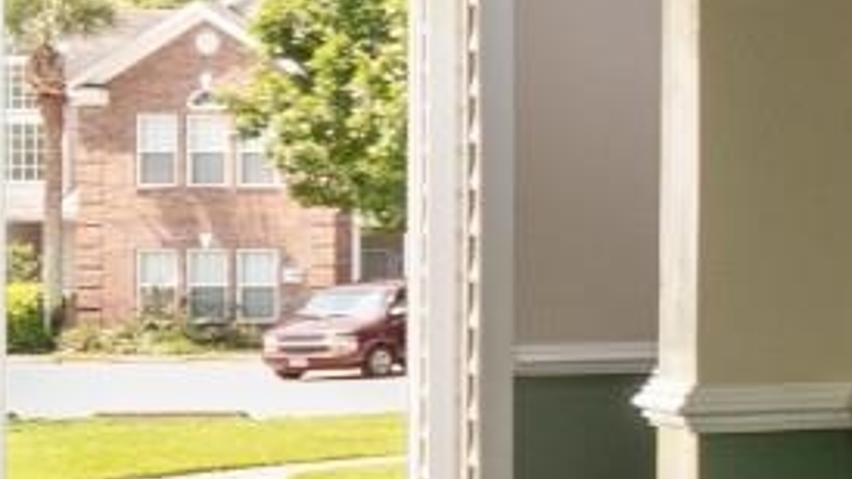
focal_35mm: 93
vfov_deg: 13.0
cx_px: 2257
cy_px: 271
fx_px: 2101
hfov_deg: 13.3
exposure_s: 1/20
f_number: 4.5
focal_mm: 10
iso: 100
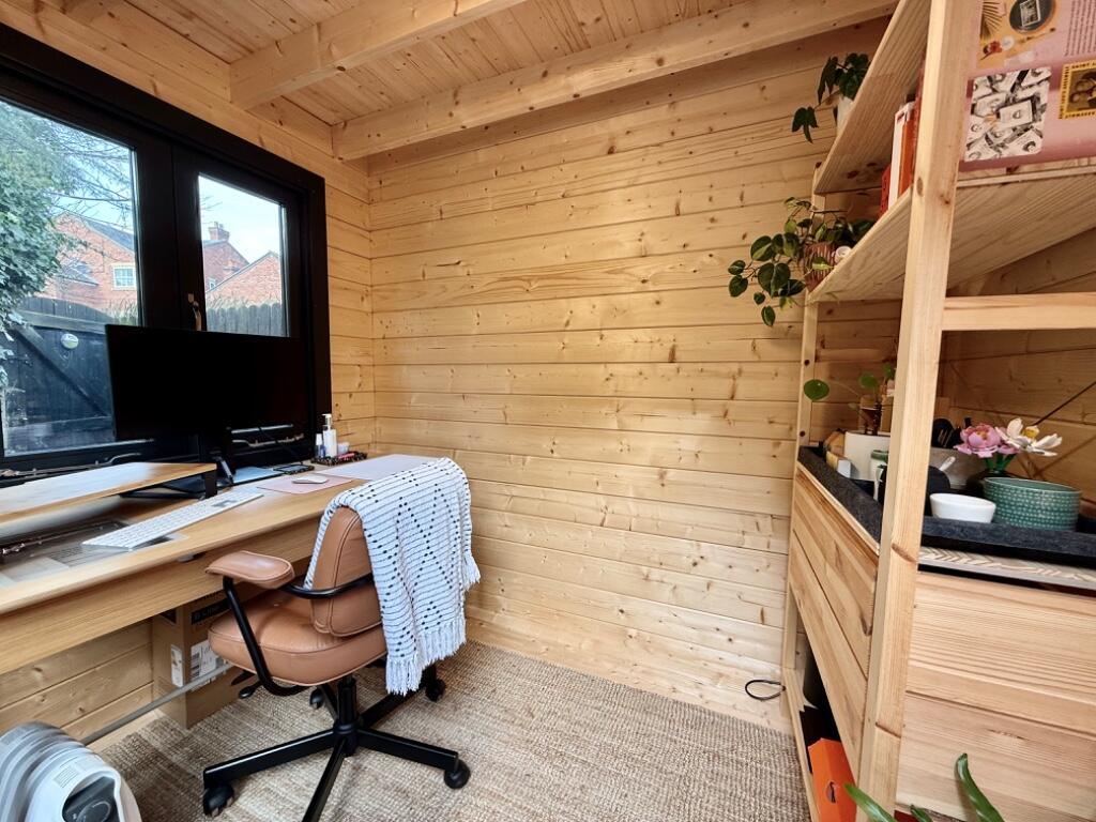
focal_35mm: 14
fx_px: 443
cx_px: 548
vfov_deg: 85.7
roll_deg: -0.2
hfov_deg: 102.1
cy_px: 411
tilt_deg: -3.8
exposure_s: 1/99
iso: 100
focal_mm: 2.22
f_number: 2.2
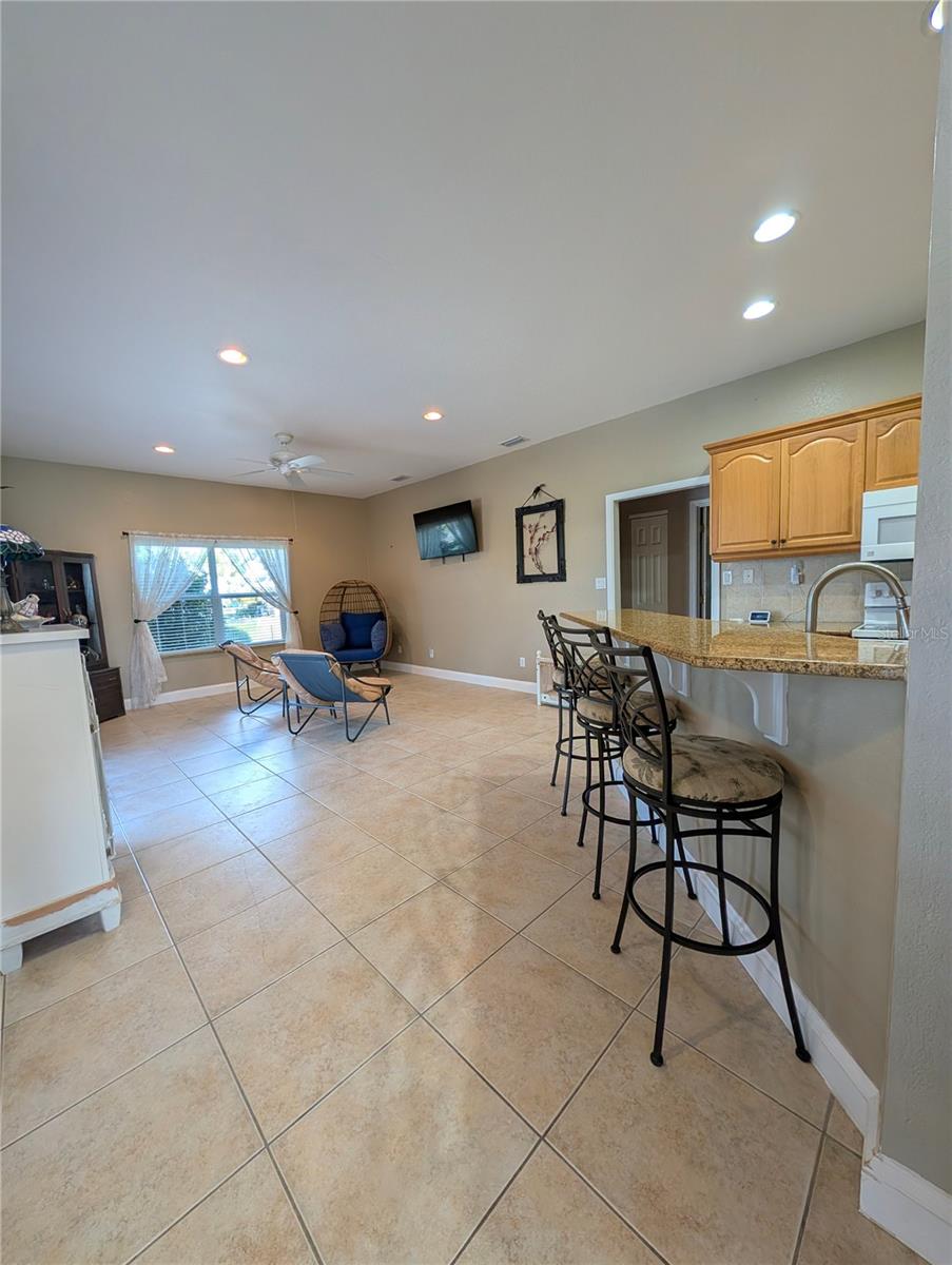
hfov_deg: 94.6
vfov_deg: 110.5
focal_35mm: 12
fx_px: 439
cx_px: 476
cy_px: 632
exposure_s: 1/120
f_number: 1.7
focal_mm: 2.02
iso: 68
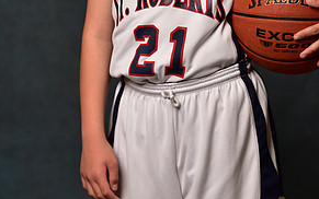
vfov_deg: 6.7
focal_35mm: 193
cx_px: 173
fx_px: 1678
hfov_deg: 10.9
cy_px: -59
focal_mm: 95
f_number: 4.5
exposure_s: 1/250
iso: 250
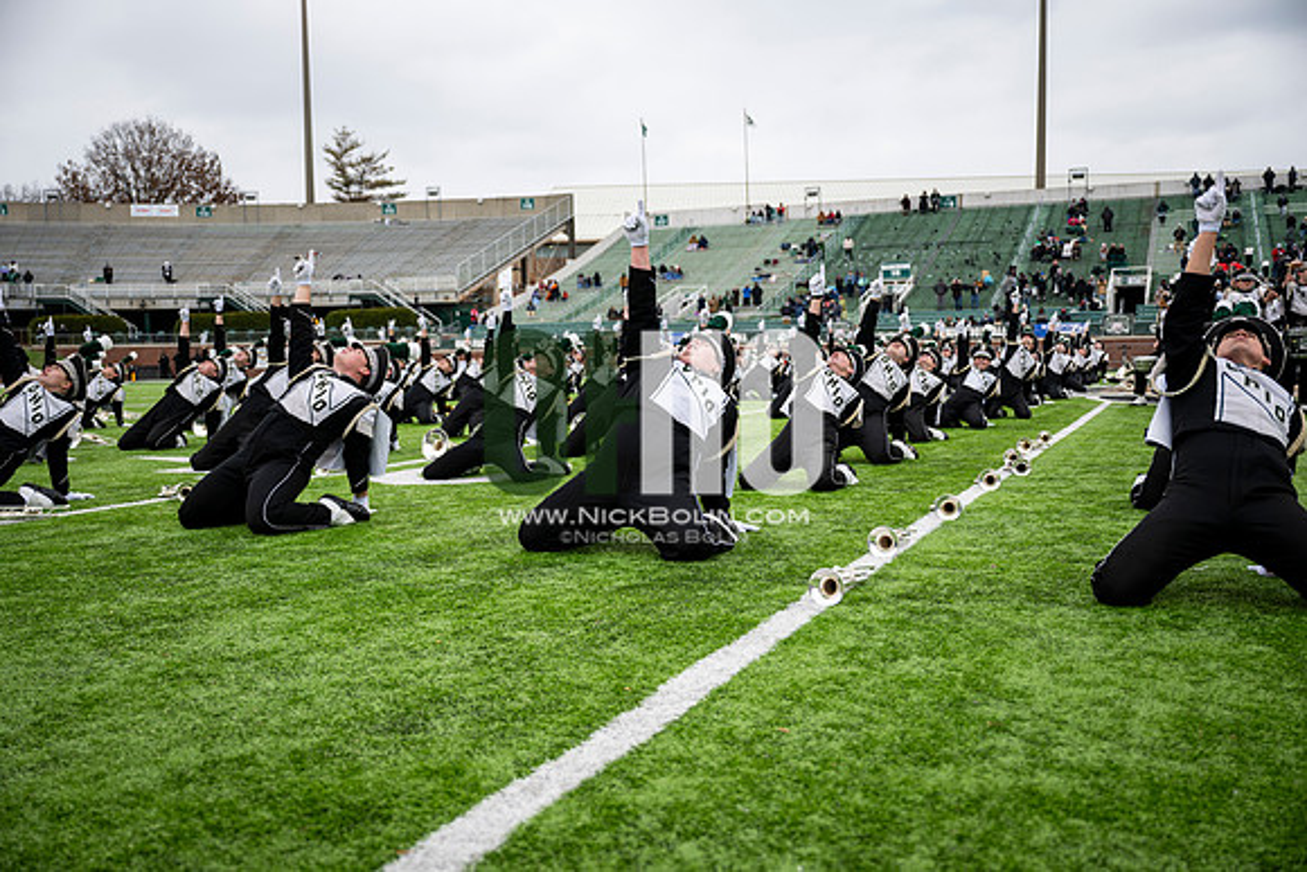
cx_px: 654
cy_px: 436
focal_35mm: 34
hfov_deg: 55.8
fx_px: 1235
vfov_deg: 38.9
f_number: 2.8
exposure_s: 1/500
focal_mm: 34
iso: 100
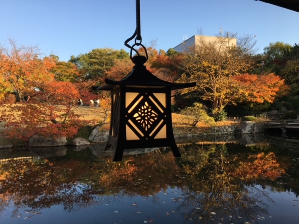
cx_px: 150
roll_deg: +0.7
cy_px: 112
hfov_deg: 61.7
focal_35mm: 29
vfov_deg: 48.2
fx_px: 250
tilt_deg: -0.9
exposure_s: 1/422
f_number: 2.2
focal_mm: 4.15
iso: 25
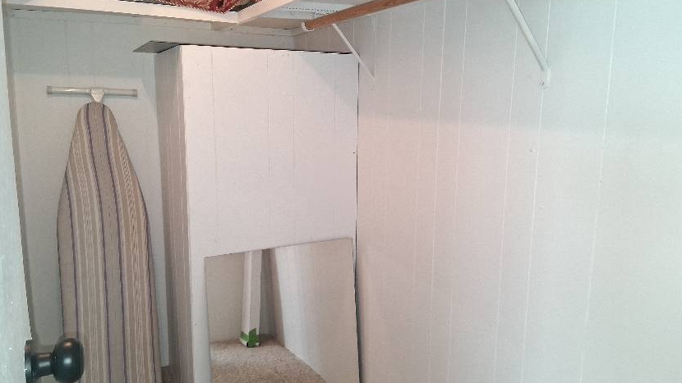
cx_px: 334
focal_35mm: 29
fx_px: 524
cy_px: 187
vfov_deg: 40.2
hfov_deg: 66.1
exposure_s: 1/60
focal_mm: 3.98
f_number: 1.8
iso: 400
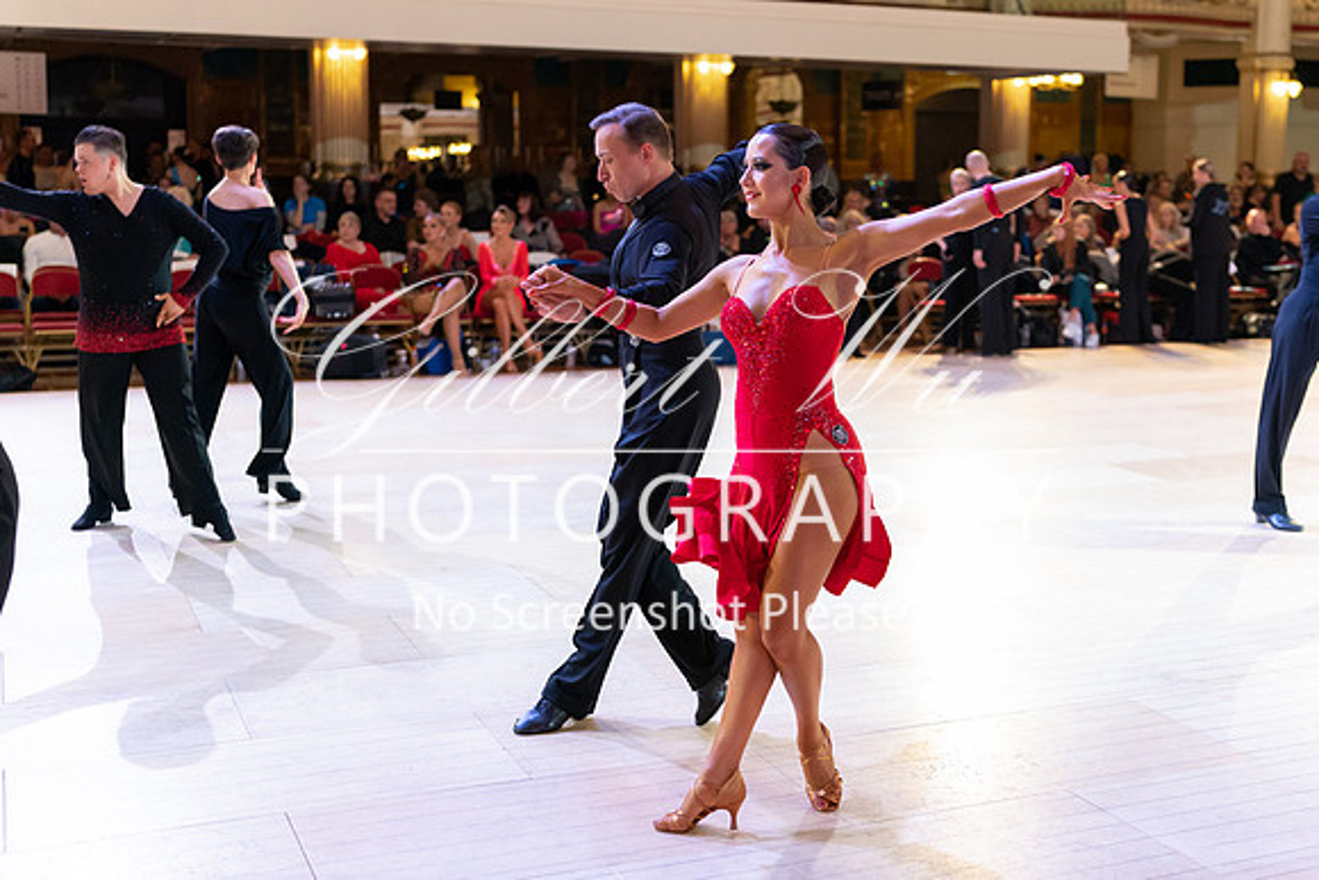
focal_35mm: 45
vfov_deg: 29.6
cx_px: 767
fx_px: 1662
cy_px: 368
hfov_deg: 43.1
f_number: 2
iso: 4000
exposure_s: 1/500
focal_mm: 39
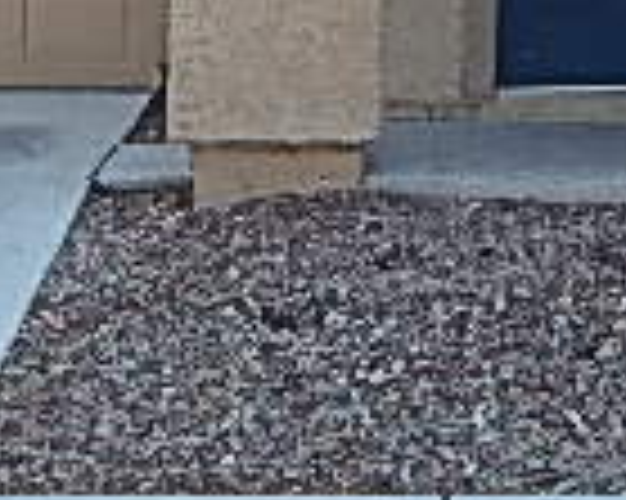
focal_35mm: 171
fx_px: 3166
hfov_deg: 11.3
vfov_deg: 8.7
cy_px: -405
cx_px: 482
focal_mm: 6.8
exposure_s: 1/400
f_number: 3.4
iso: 125
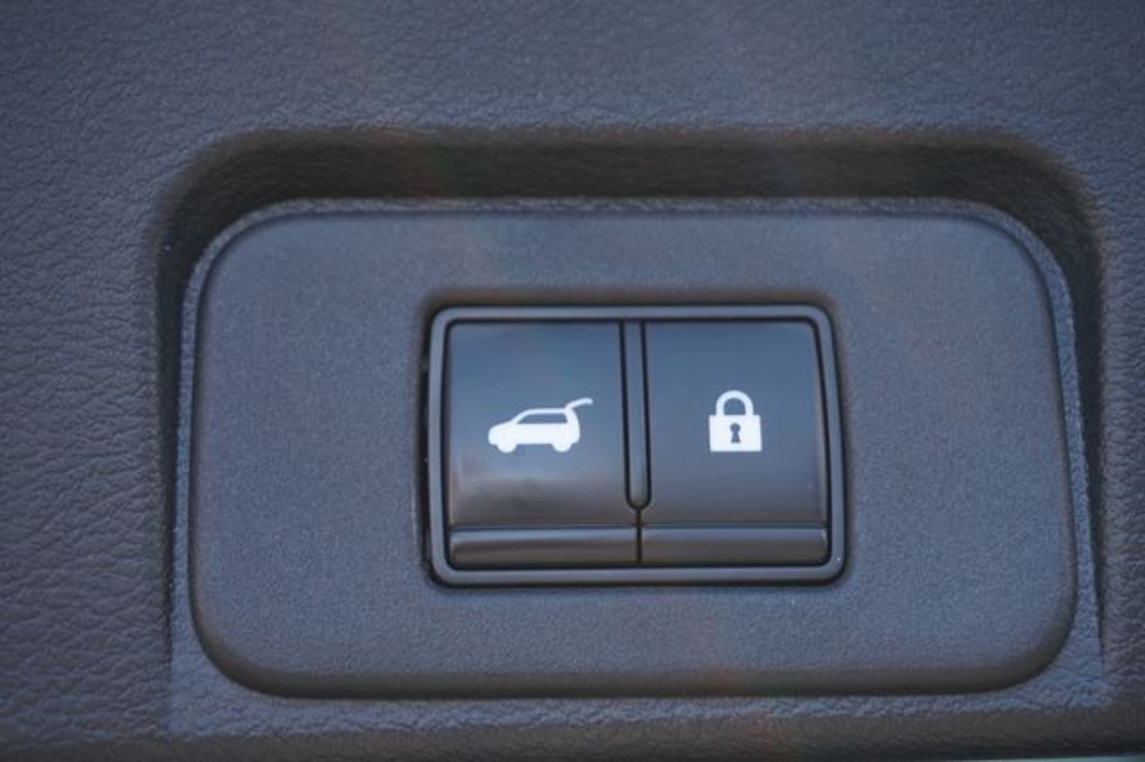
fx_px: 2193
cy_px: 381
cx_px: 572
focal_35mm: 69
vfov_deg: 19.7
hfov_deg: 29.3
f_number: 5.6
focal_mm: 46
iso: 250
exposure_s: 1/80
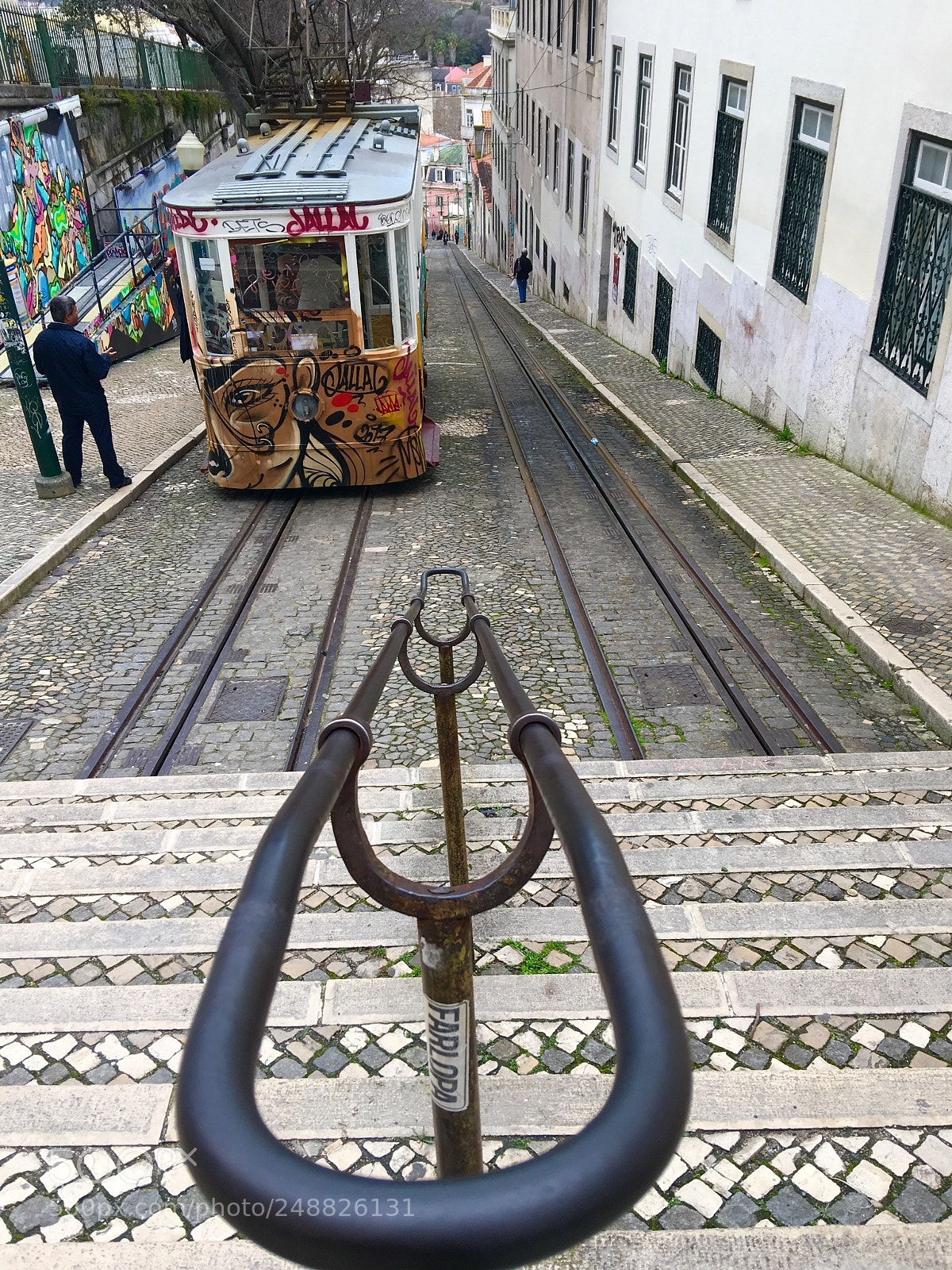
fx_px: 1063
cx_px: 476
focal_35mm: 29
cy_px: 635
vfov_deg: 61.7
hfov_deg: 48.2
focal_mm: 4.15
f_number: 2.2
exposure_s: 1/181
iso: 25
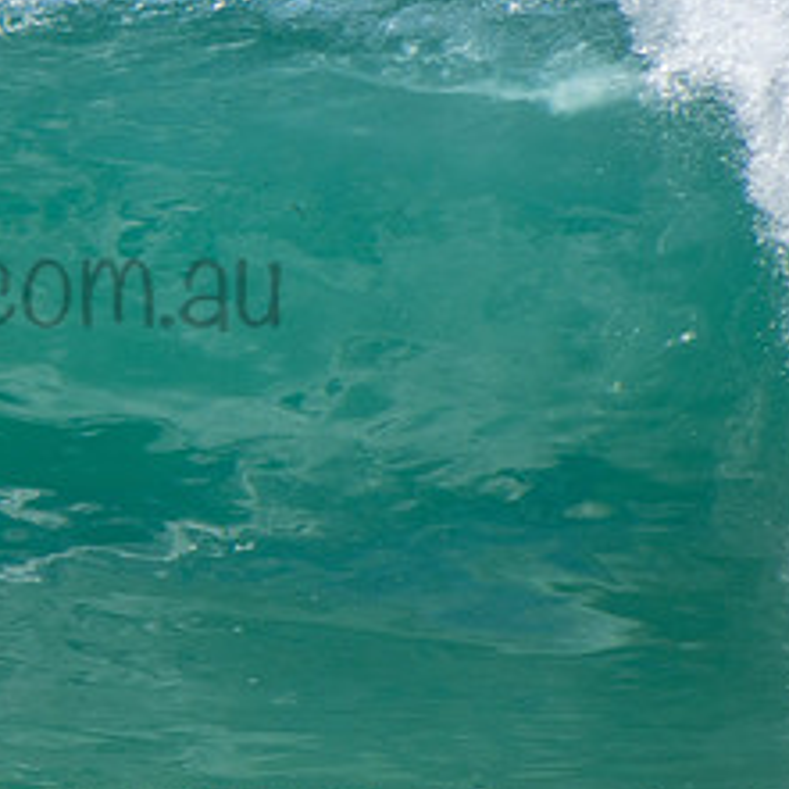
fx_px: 34478
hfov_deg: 1.3
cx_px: -96
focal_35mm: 1337
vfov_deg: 1.3
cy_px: 245
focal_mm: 400
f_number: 5.6
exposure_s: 1/2000
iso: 450
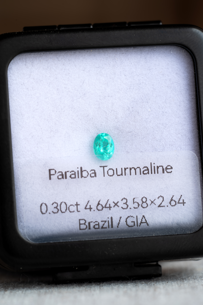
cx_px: 102
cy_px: 152
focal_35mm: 90
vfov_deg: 22.6
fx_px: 761
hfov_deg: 15.2
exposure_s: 1/6
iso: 100
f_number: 9
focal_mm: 90
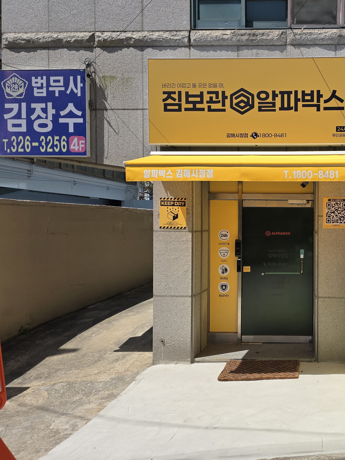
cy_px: 231
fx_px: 412
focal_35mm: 31
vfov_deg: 58.4
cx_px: 303
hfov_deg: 42.1
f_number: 1.7
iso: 12
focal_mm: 6.3
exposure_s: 1/1044
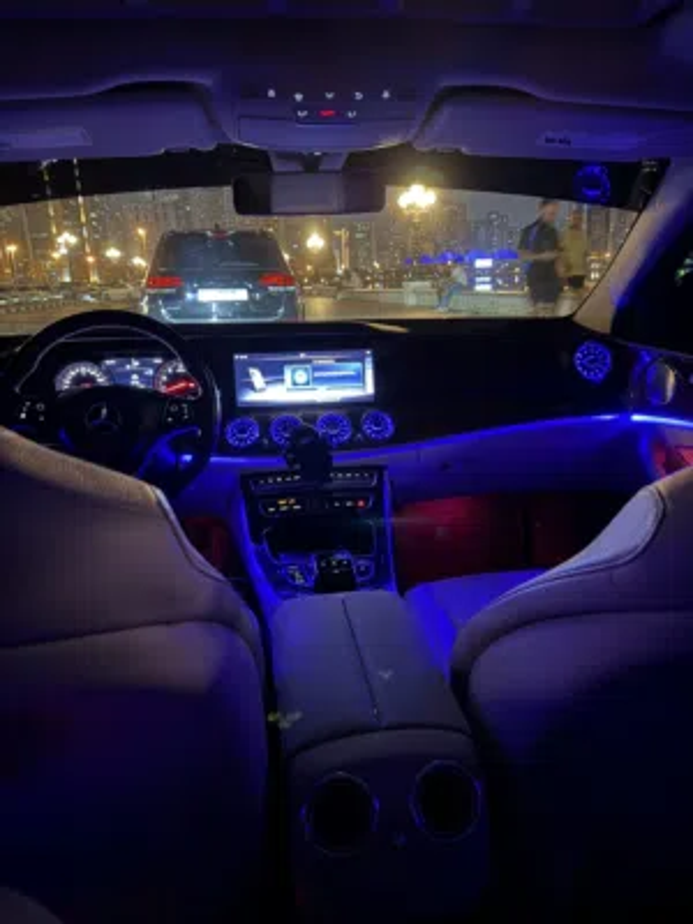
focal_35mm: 24
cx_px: 346
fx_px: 641
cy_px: 462
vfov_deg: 71.6
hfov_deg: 56.8
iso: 1600
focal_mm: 6.76
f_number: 1.78
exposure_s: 1/9
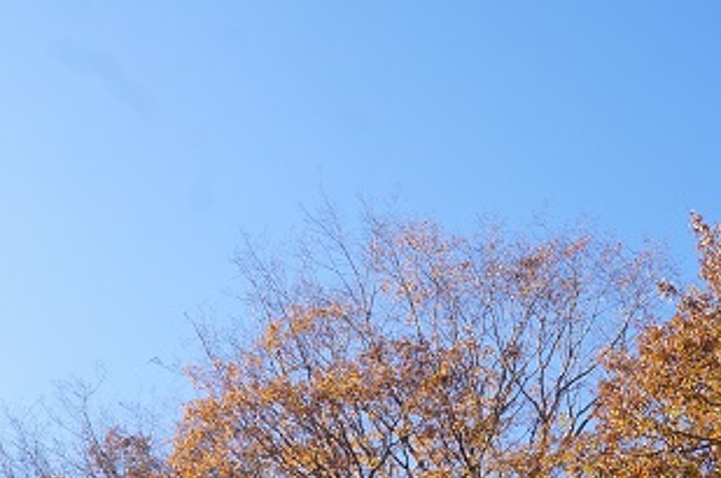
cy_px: 522
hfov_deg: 28.0
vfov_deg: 18.4
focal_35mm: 71
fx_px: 1420
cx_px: 556
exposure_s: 1/160
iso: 200
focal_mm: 18
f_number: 13
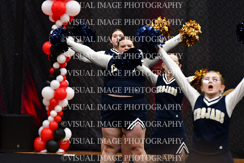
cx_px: 122
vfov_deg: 4.6
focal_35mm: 300
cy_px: 82
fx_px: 2034
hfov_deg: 6.9
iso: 4000
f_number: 3.5
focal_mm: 200
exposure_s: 1/500
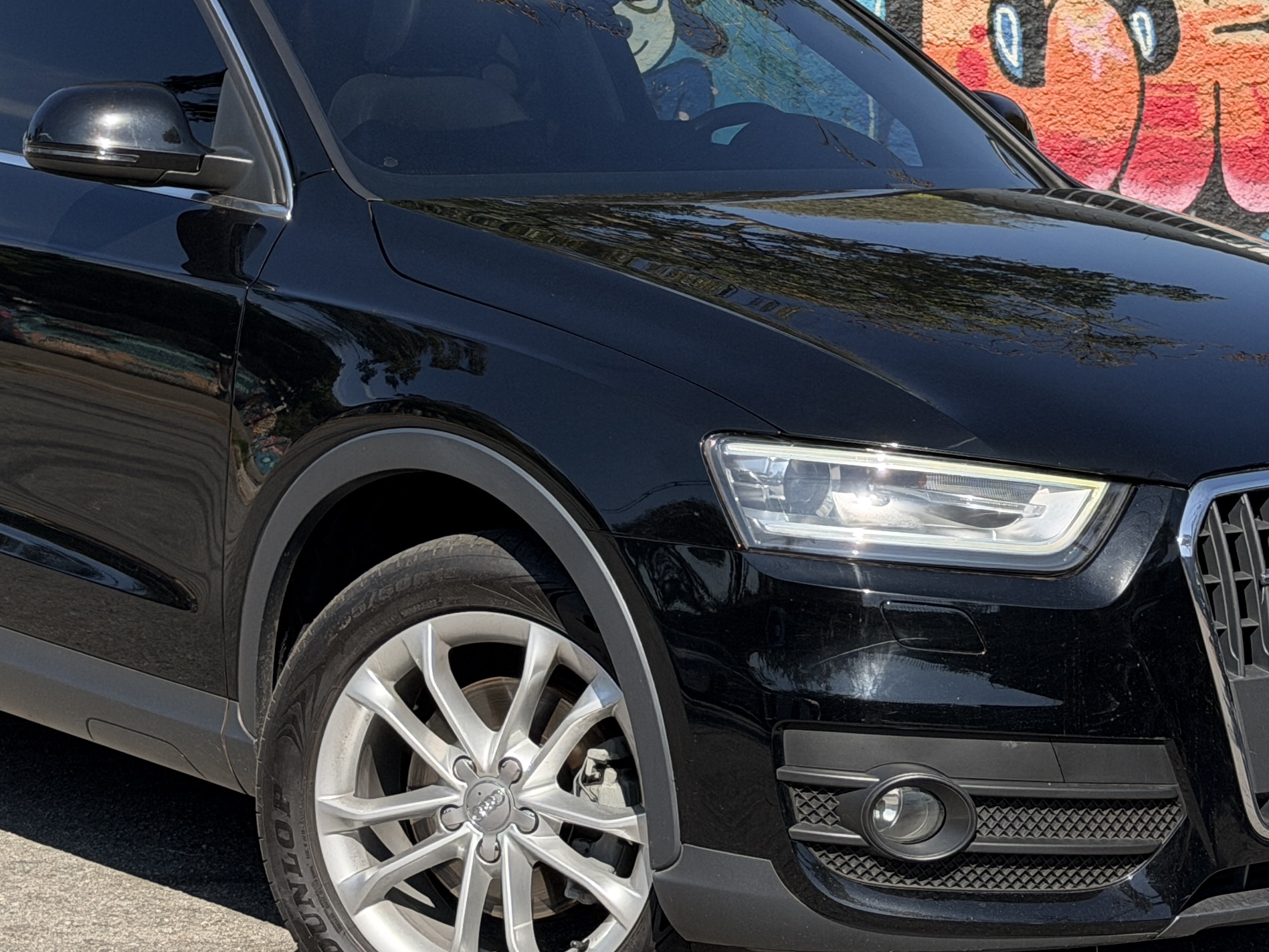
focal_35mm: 102
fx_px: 3739
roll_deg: -0.5
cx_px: 582
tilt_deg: -3.6
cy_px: 151
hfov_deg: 19.3
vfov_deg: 14.4
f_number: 1.78
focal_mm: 6.76
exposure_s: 1/3534
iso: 80
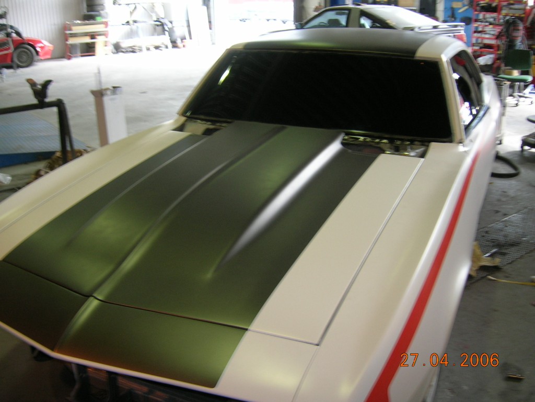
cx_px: 268
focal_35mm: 34
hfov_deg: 54.0
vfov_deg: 41.8
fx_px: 525
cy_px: 201
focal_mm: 5.7
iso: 65
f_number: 2.9
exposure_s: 1/28.6
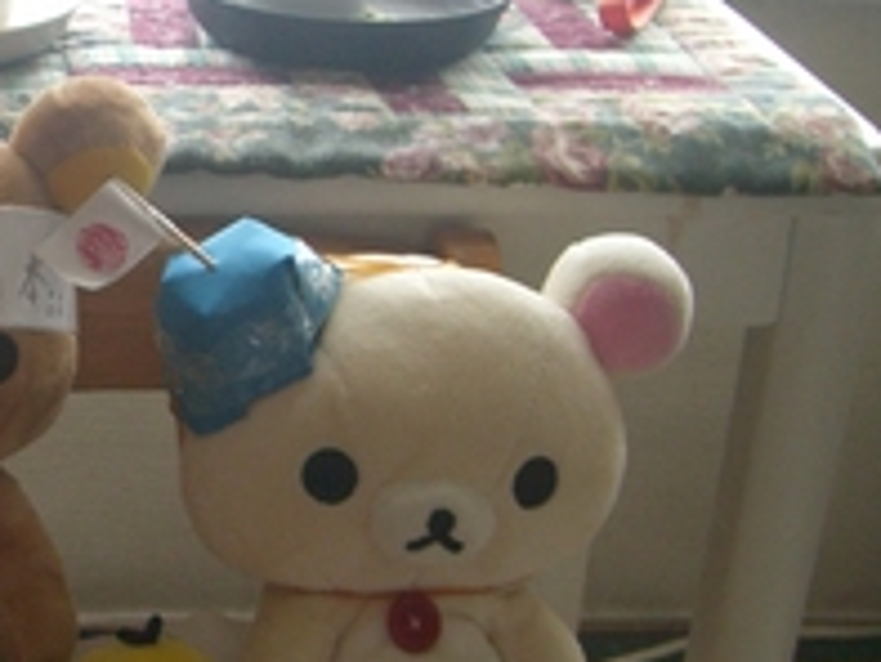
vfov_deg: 19.2
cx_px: 116
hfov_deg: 24.7
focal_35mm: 77
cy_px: 327
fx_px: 1961
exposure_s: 1/100
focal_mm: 6.2
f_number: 2.7
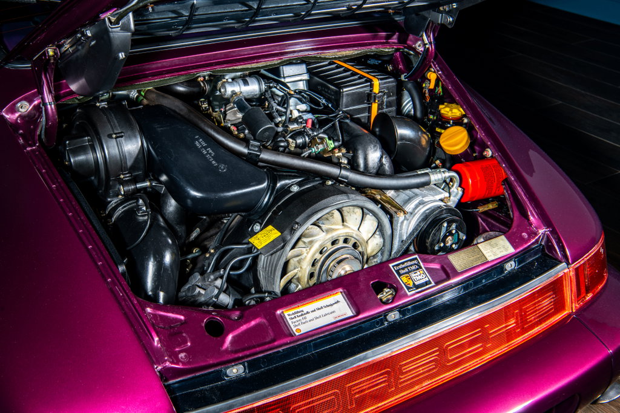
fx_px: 792
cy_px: 206
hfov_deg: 42.7
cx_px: 310
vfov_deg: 29.3
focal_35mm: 46
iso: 160
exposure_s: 1/100
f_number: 10
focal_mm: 46
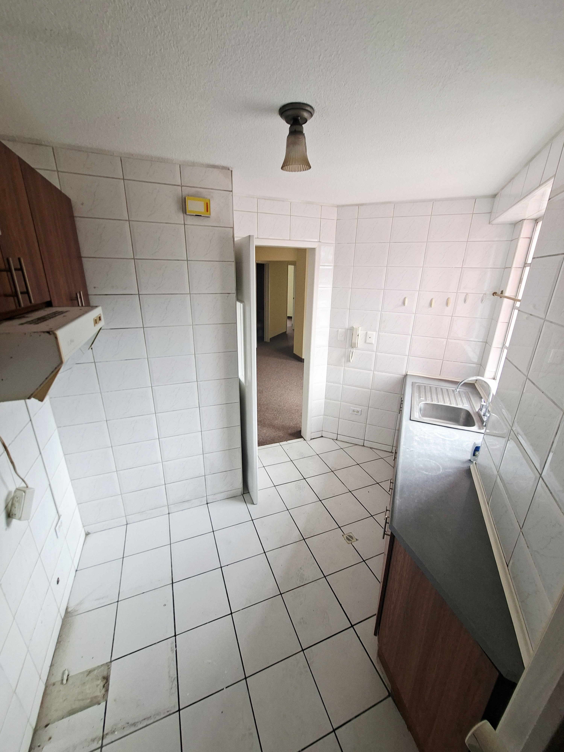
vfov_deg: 106.2
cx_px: 282
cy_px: 376
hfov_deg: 89.9
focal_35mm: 13
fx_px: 282
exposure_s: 1/40
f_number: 2.2
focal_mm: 1.74
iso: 40
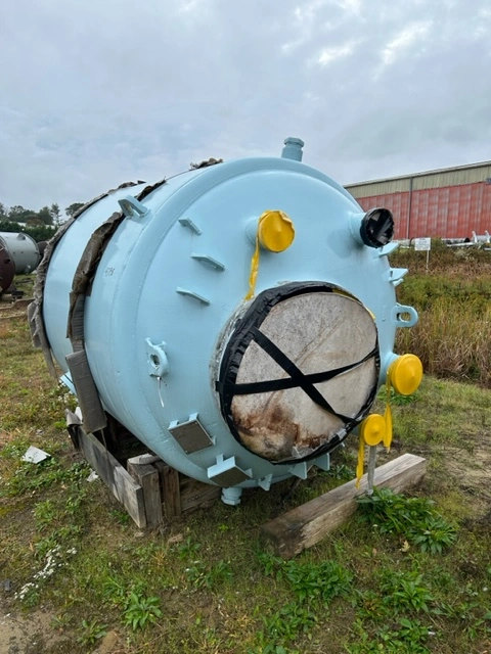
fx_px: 492
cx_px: 246
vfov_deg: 67.3
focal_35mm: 26
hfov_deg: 53.1
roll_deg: +0.8
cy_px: 327
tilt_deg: -8.8
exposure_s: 1/1311
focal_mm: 5.7
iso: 50
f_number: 1.5
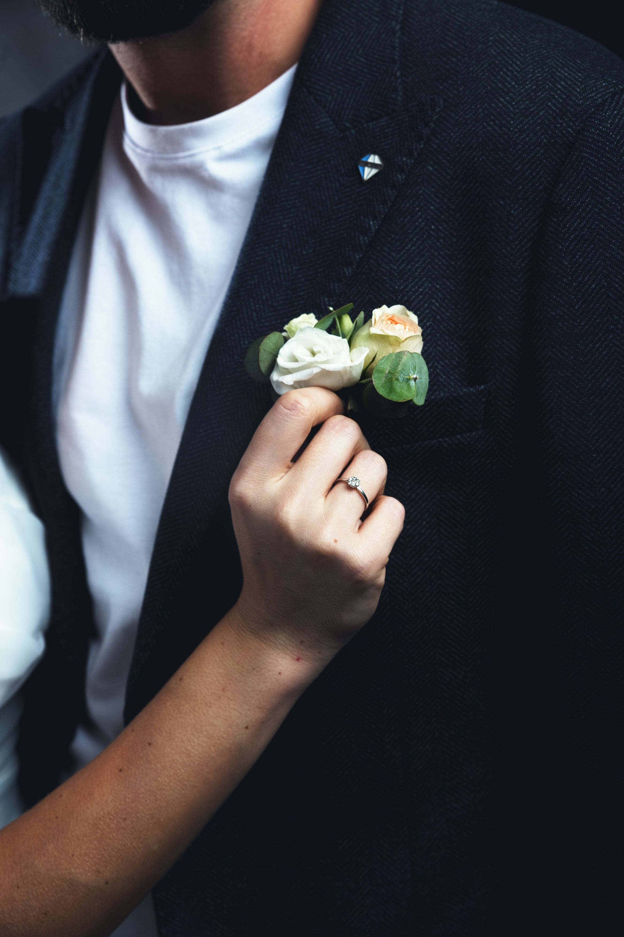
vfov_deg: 28.8
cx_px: 312
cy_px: 468
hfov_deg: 19.5
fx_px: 1820
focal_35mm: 70
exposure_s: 1/200
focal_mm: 70
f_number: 6.3
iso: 500
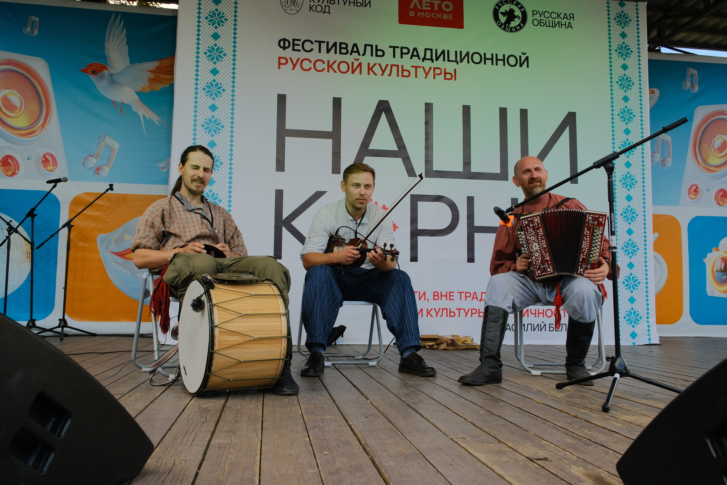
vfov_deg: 43.6
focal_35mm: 30
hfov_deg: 61.9
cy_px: 242
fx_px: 606
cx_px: 364
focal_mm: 19.7
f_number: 4.5
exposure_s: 1/500
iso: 640
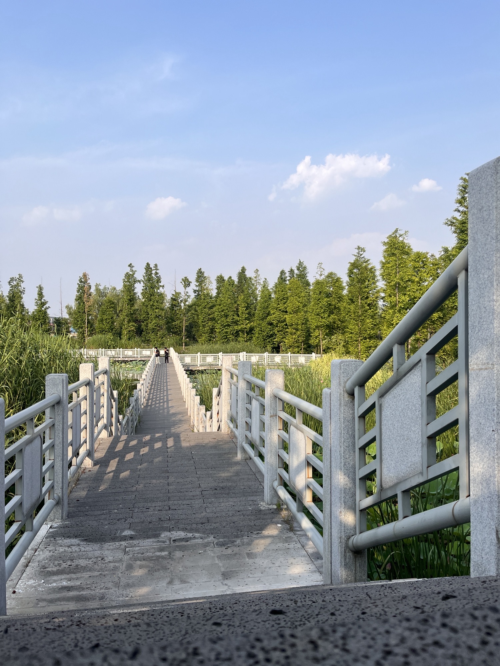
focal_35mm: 26
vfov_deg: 67.3
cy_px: 333
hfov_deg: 53.1
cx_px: 250
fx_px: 501
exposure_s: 1/2688
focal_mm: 5.1
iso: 50
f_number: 1.6
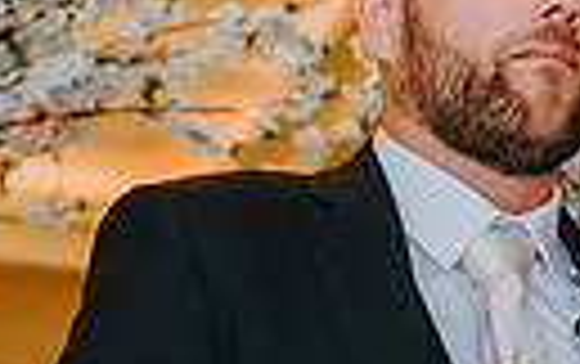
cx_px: 740
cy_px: 317
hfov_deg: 11.7
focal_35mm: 175
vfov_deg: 7.5
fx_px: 2770
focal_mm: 35
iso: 1250
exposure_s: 1/250
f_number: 3.2
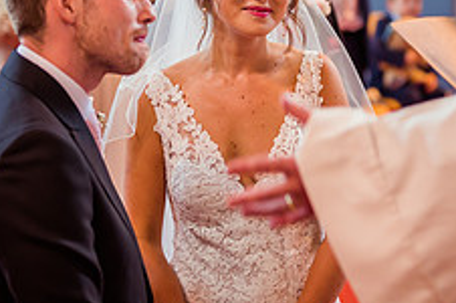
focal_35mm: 137
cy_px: 29
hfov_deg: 15.0
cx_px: 254
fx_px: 1733
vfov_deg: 9.9
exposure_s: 1/160
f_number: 1.8
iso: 560
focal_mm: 50
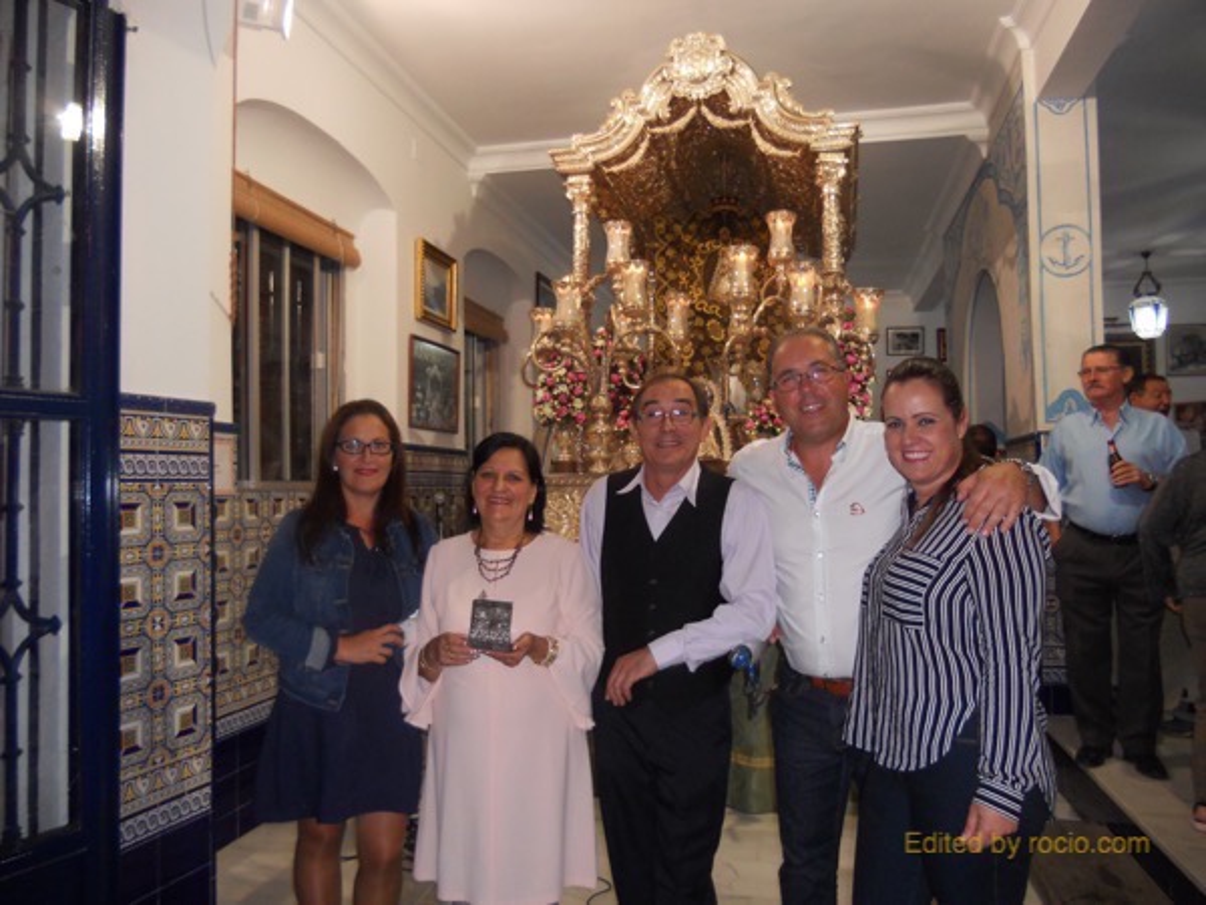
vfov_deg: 51.4
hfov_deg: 65.3
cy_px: 452
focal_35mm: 27
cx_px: 603
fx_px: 941
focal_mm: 4.9
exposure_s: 1/25
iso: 200
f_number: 3.2
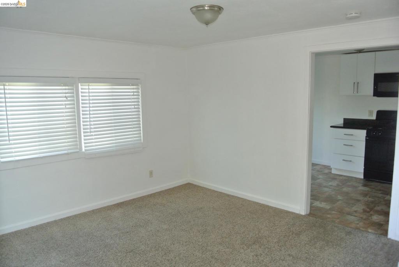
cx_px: 200
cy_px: 134
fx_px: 300
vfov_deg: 48.0
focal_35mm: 27
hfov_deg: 67.3
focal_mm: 10
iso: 720
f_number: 3.5
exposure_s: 1/60
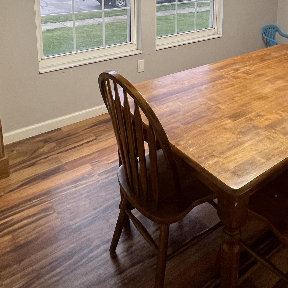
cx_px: 203
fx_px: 311
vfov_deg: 44.4
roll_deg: -1.4
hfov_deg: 48.5
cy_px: 19
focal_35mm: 33
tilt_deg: -11.4
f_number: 1.8
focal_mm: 1.57
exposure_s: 1/60
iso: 125
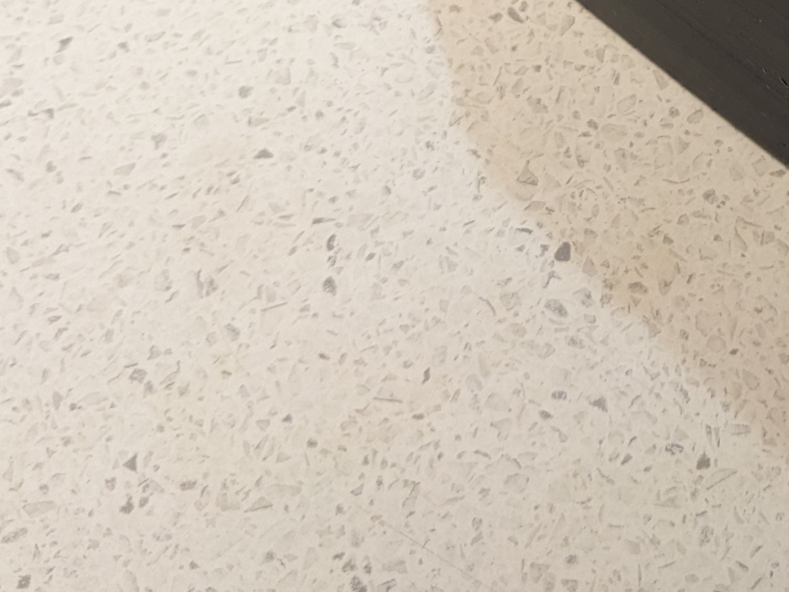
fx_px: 1595
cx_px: 811
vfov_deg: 19.6
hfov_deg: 26.2
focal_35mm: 70
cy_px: -142
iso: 177
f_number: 1.73
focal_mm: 4.38
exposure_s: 1/50
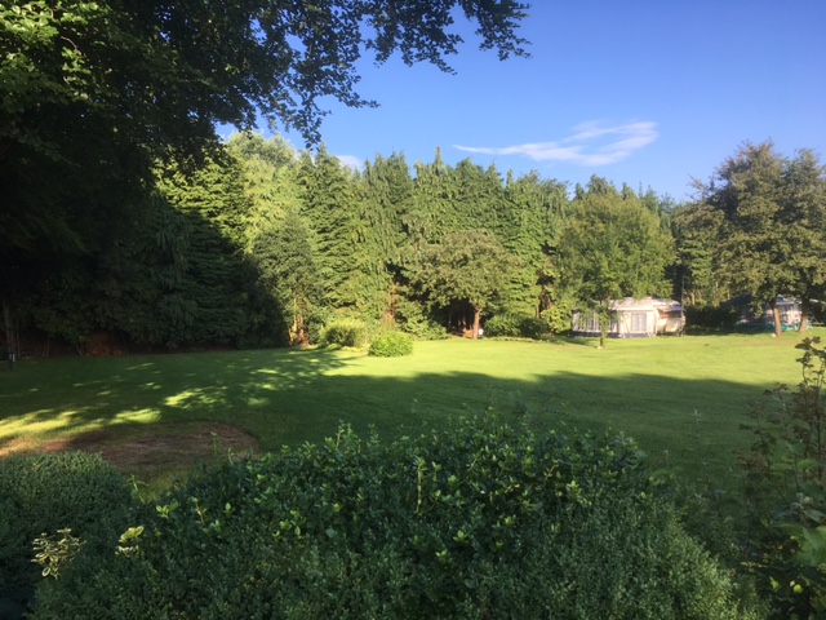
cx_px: 413
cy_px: 310
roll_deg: +0.8
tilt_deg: -1.8
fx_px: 692
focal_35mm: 29
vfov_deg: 48.2
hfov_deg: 61.7
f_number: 2.2
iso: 25
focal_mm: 4.15
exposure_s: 1/635
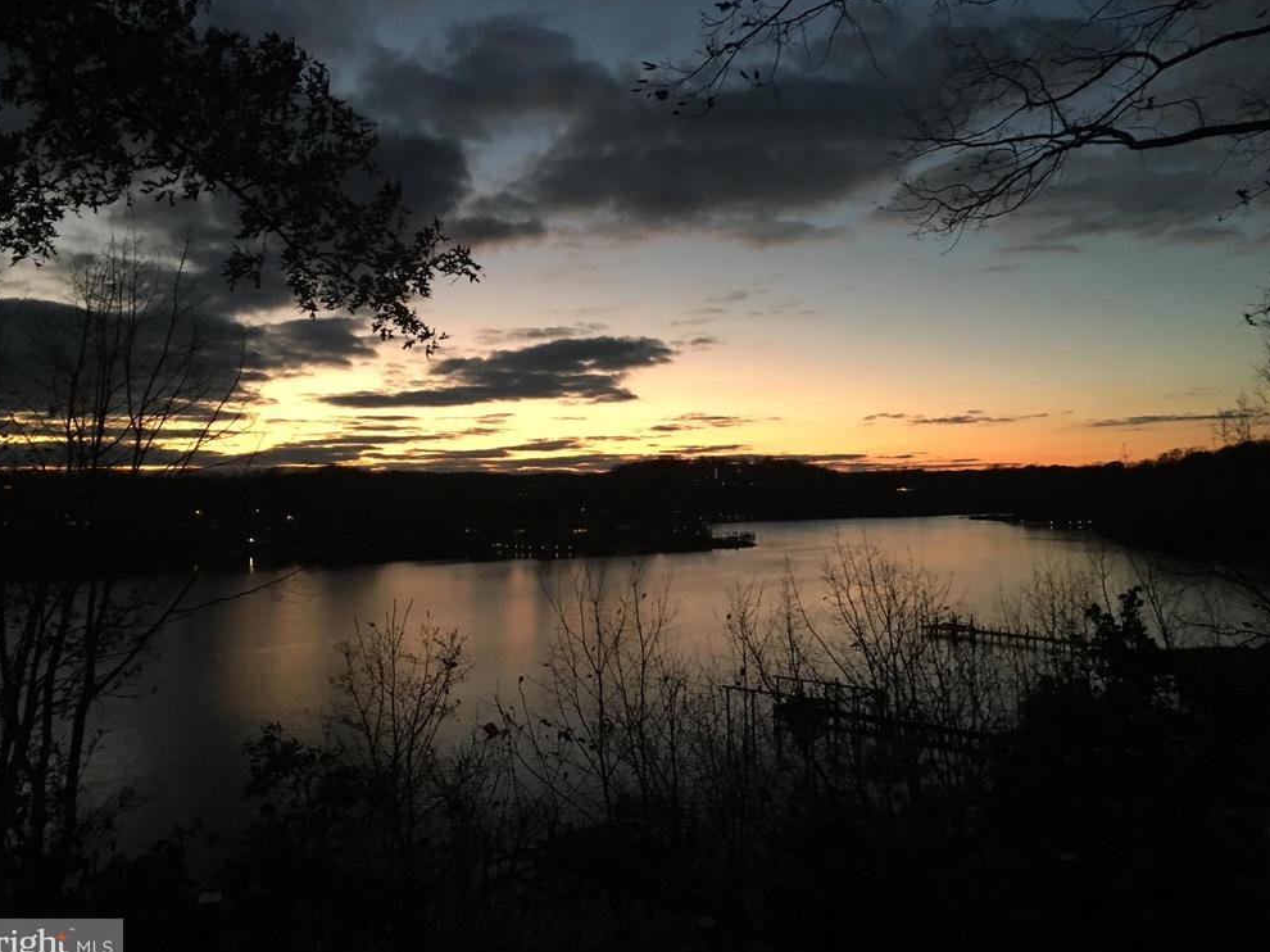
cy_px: 479
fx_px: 1100
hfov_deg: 60.0
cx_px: 620
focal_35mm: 30
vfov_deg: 46.8
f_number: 2.2
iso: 200
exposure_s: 1/20
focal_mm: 4.15
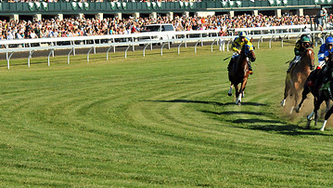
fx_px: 2508
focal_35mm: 284
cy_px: 40
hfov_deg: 7.6
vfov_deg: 4.3
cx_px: 253
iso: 1250
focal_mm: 112
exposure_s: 1/2000
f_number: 9
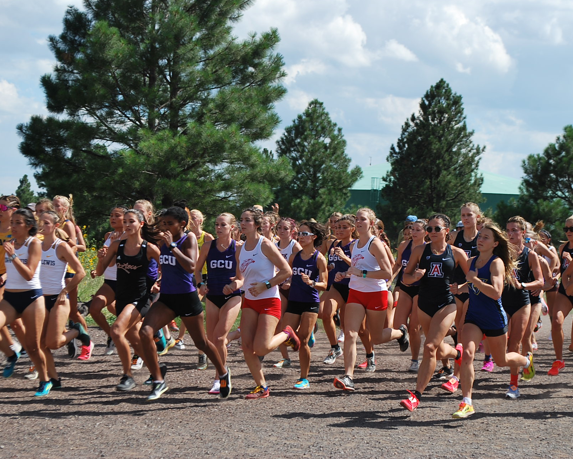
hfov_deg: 20.4
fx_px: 1587
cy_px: 230
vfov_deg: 16.4
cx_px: 339
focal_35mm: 94
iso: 100
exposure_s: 1/250
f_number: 8
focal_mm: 55
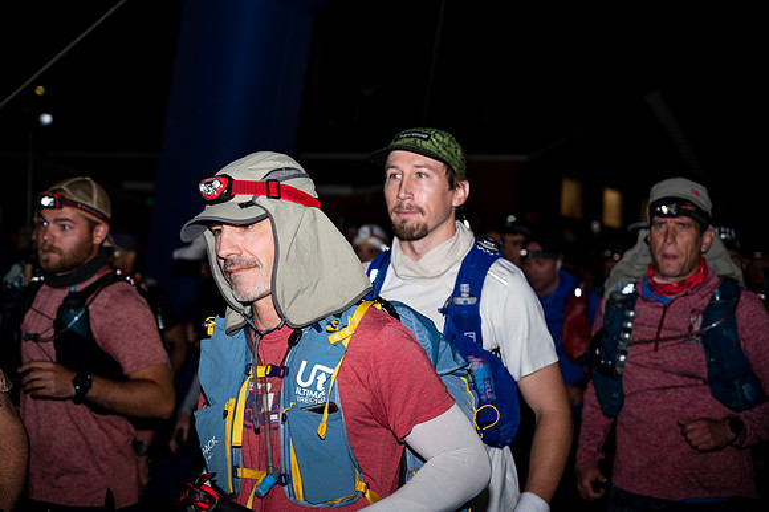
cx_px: 384
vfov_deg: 19.4
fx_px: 1494
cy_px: 256
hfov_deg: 28.9
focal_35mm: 70
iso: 320
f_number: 4
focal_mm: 70
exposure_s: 1/200
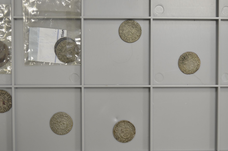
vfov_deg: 21.5
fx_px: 398
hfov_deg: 31.9
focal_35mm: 63
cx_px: 124
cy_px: 86
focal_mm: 30
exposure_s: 1/30
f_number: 4.5
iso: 320
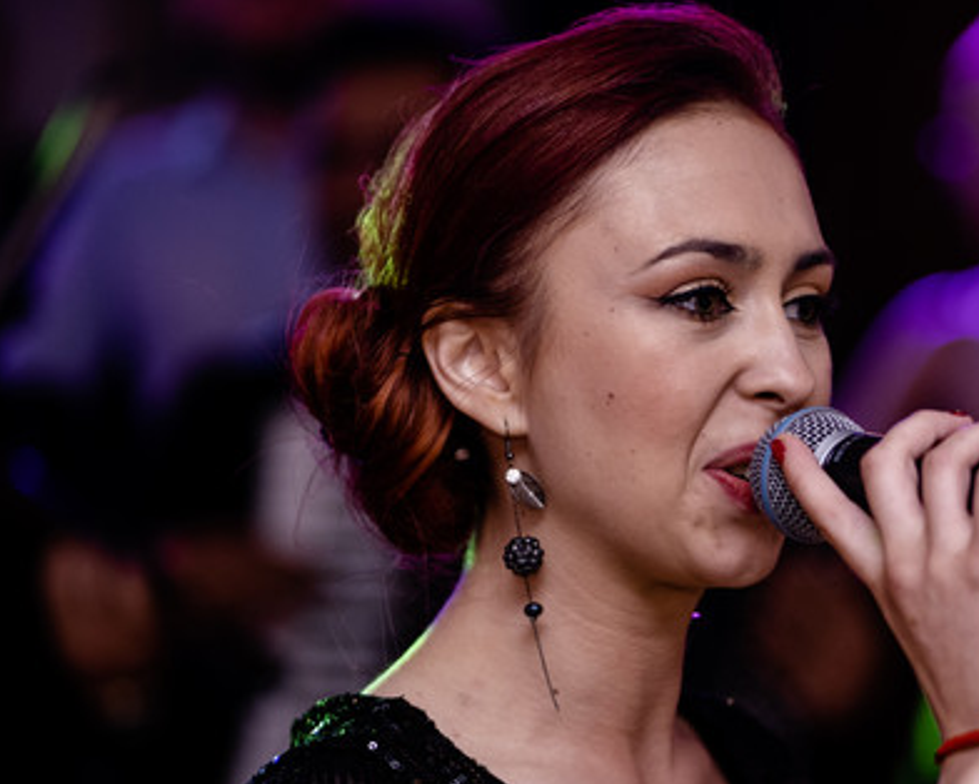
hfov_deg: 9.8
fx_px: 5682
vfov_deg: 7.9
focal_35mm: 196
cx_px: 754
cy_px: 483
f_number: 1.8
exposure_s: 1/250
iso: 800
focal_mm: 85
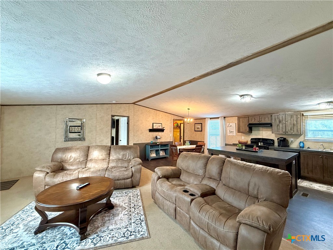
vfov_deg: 85.7
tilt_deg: +2.3
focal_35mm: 14
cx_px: 166
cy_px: 125
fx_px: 135
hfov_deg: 102.1
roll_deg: -1.0
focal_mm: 2.22
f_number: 2.2
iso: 400
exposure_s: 1/120
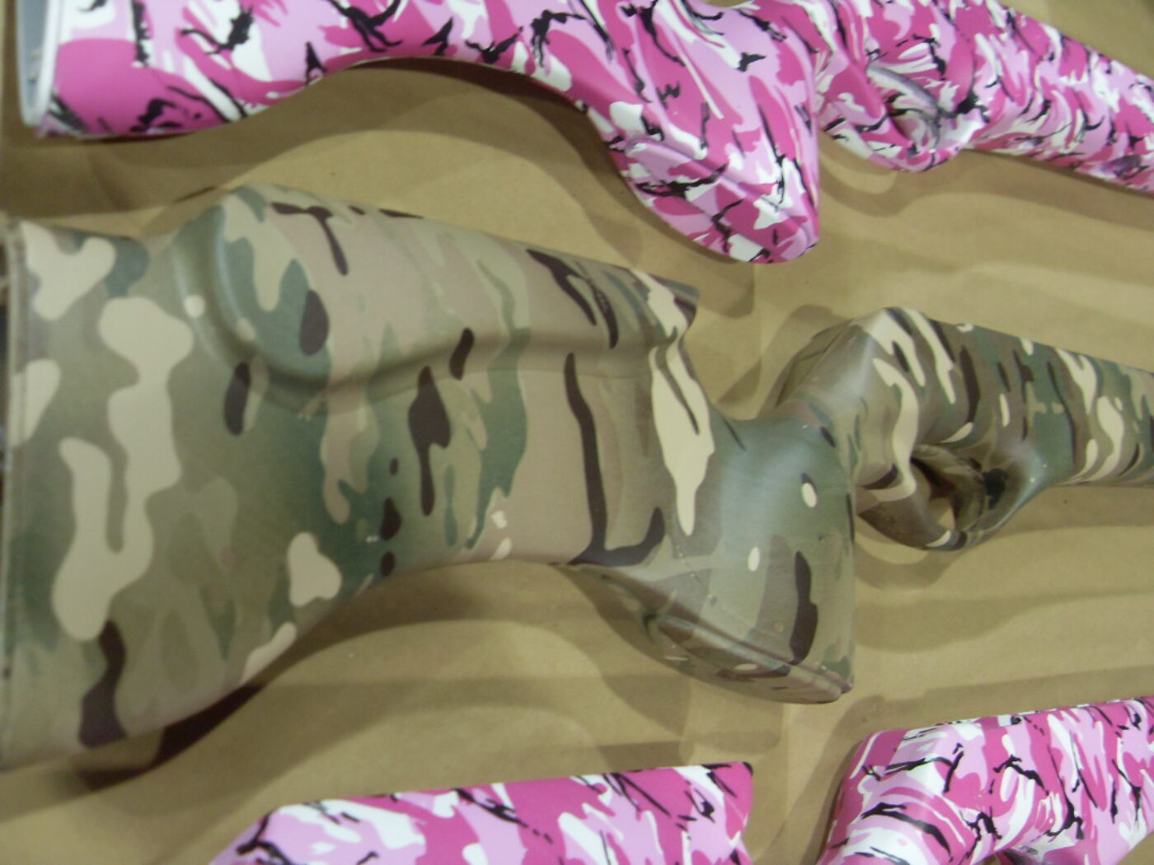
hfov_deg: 52.6
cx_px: 577
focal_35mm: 35
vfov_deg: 40.7
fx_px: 1167
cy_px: 432
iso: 200
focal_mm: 6.3
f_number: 2.8
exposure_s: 1/20
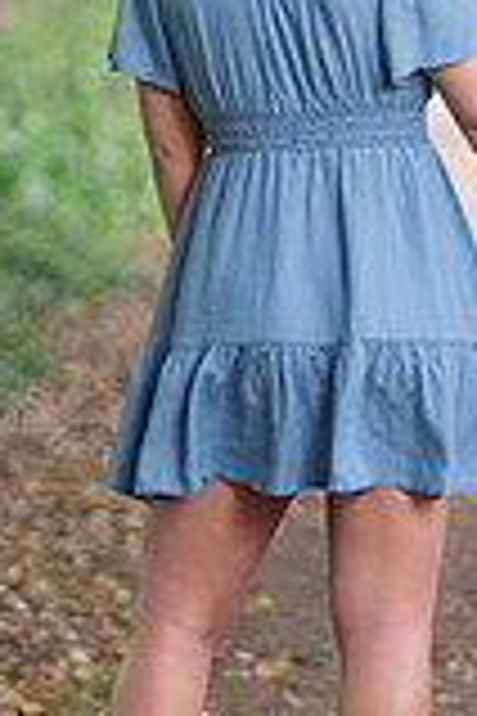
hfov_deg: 2.6
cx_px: 544
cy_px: 95
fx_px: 10374
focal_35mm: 522
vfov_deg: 3.9
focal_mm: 184
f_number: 4
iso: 800
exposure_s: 1/200
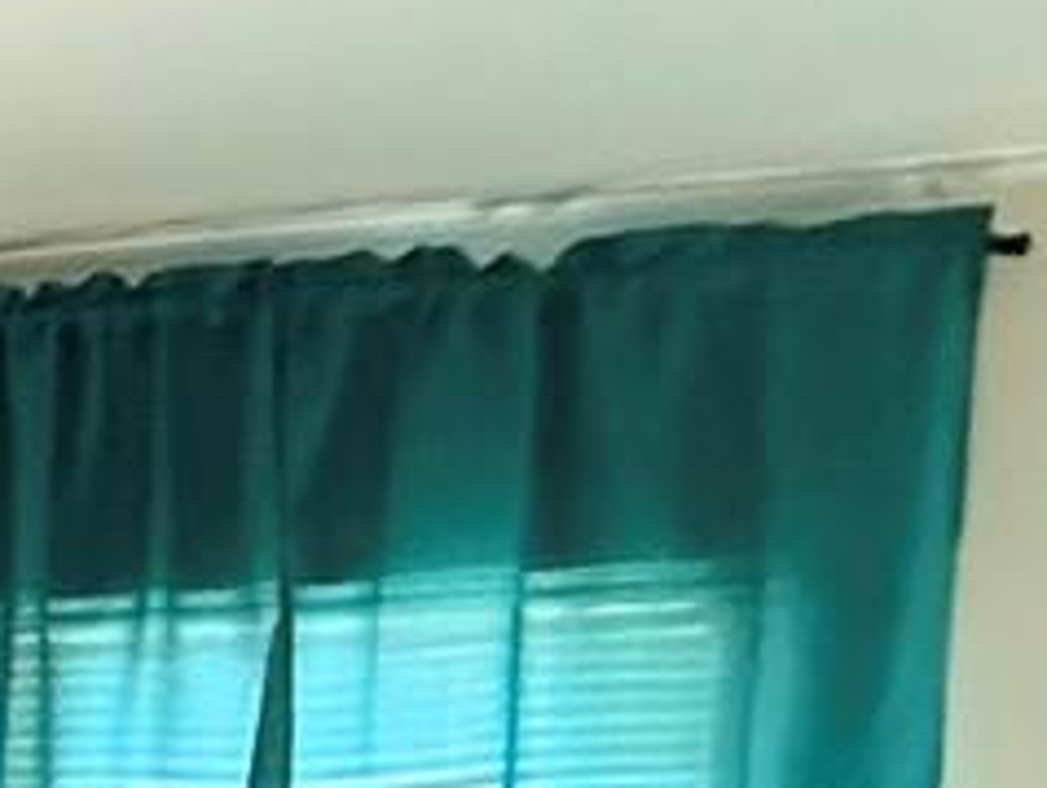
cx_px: -1628
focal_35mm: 94
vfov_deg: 14.2
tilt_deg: -5.9
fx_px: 2846
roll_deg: -0.5
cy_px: 1347
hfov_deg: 13.5
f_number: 2.2
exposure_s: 1/60
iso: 640
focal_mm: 2.22
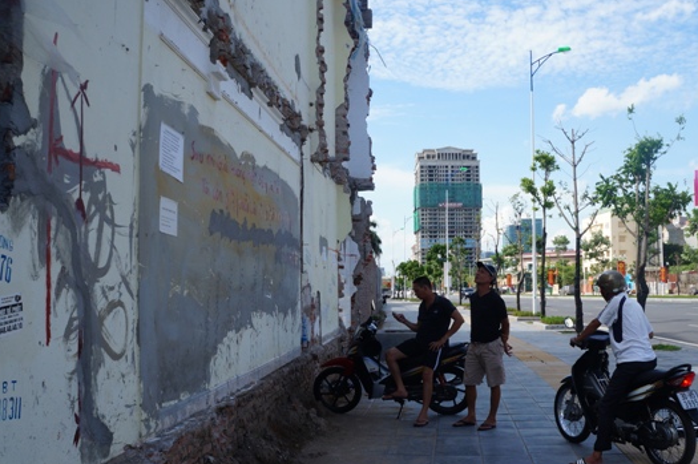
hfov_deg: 52.5
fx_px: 697
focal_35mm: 36
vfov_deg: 36.8
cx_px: 444
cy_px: 259
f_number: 13
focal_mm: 18
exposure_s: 1/160
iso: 200
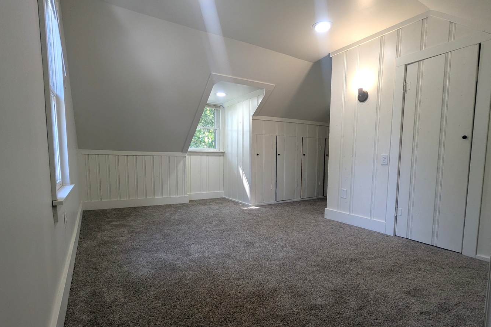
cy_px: 182
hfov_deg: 90.0
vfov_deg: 67.2
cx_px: 253
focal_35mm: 18
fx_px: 245
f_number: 2.2
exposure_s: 1/60
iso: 62
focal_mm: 2.35
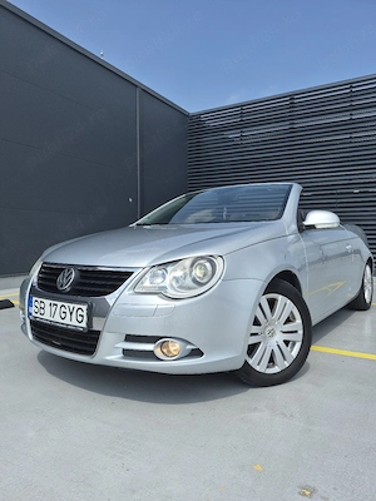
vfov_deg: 73.9
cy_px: 250
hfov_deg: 58.9
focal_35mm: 23
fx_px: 333
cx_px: 188
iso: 80
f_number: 1.8
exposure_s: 1/10000
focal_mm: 5.4
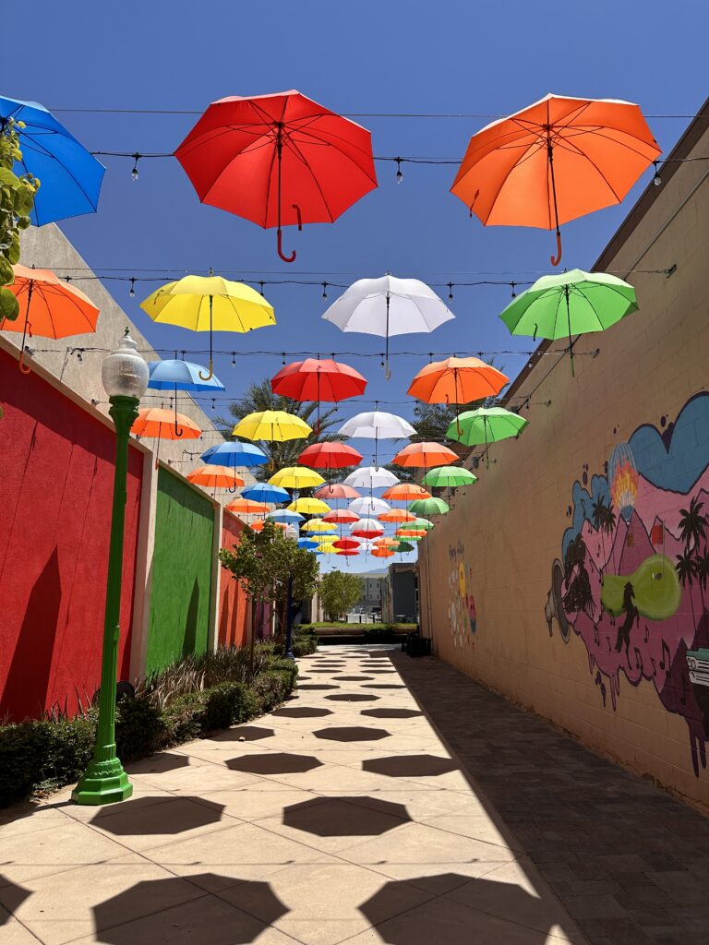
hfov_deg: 56.8
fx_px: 655
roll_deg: +0.6
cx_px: 354
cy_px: 472
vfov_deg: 71.6
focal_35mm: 24
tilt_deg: +12.8
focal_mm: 6.86
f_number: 1.78
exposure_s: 1/7042
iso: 80
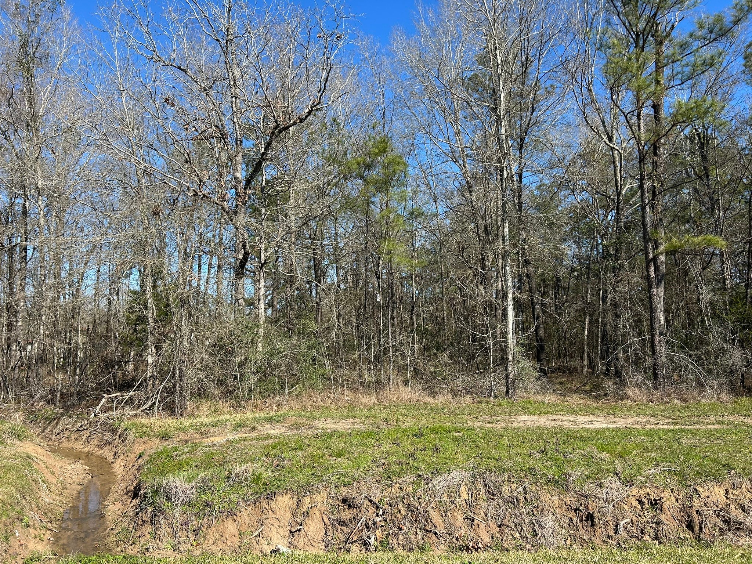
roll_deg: +1.8
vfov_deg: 53.1
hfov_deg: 67.3
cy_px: 282
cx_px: 376
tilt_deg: +8.1
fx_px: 565
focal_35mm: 26
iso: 50
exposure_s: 1/2513
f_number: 1.5
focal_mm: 5.7
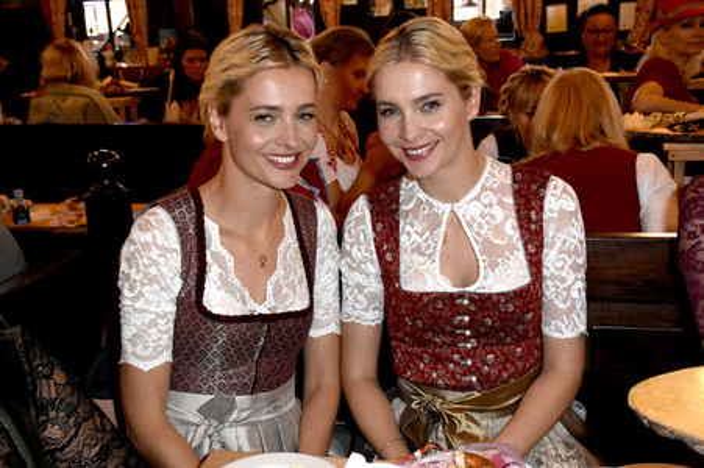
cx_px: 352
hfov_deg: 48.0
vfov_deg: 33.0
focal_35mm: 40
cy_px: 234
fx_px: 791
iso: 3200
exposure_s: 1/60
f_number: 6.3
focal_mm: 27
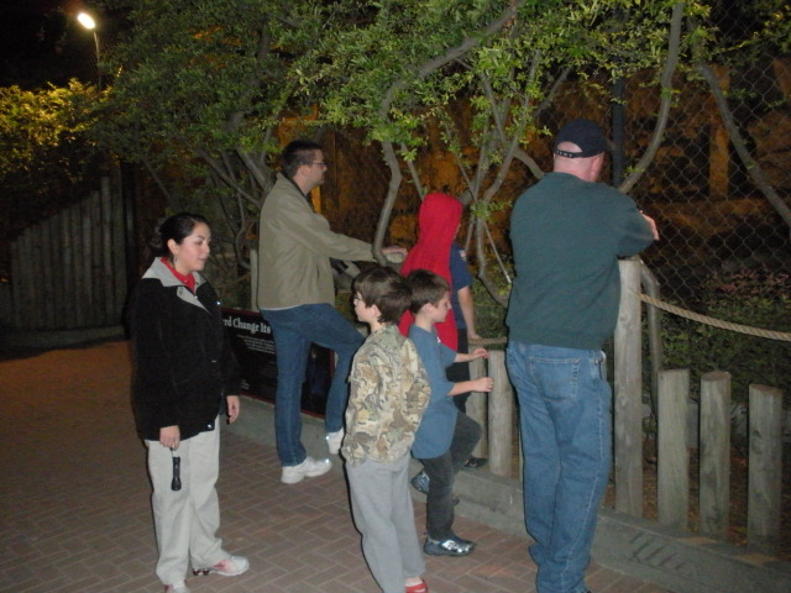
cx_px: 396
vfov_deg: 39.7
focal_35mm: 36
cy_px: 296
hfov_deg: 51.4
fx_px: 823
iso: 800
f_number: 3.5
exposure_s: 1/60
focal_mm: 6.3
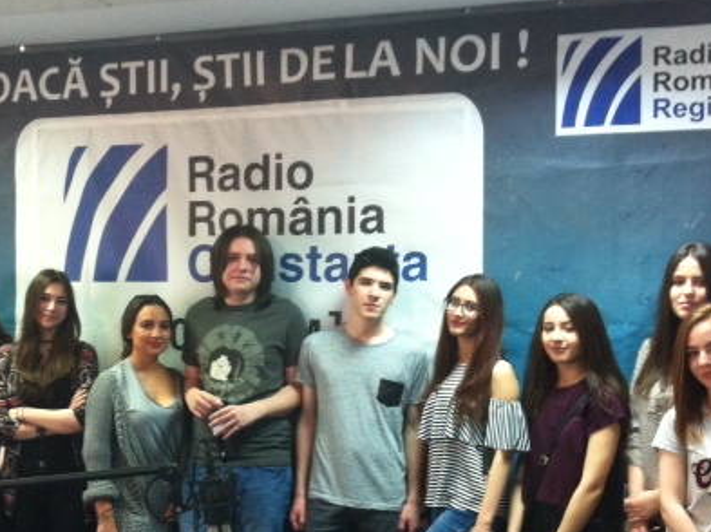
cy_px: 335
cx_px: 242
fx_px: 1170
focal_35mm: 57
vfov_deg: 25.5
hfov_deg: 33.5
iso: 200
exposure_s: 1/15
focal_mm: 3.85
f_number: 2.8
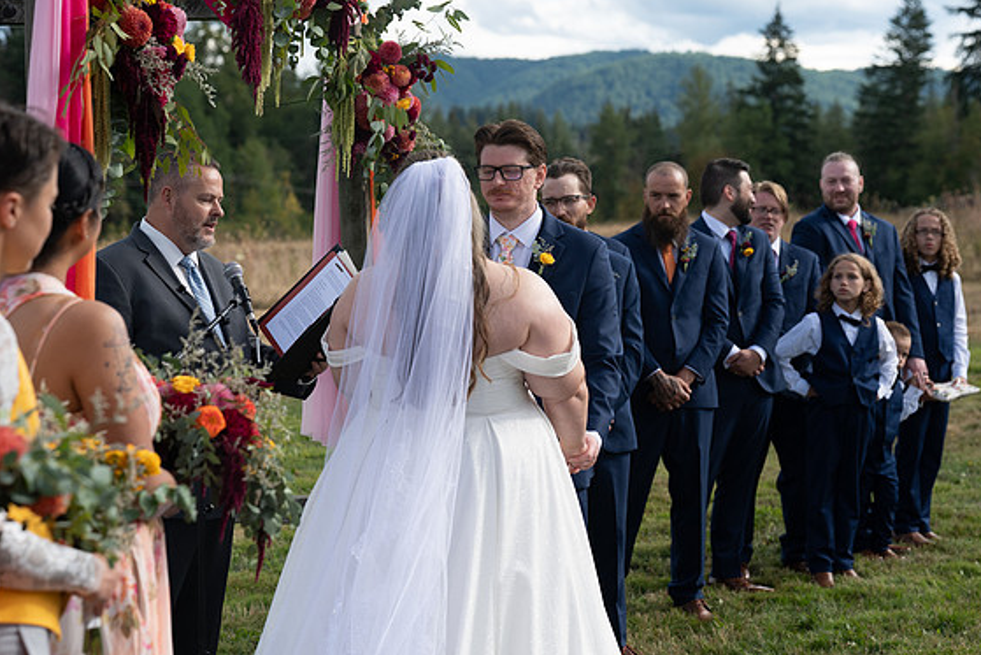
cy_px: 336
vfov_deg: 16.9
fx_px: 2208
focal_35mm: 81
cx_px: 505
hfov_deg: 25.1
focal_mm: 78
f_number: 4.5
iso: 400
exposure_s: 1/1250
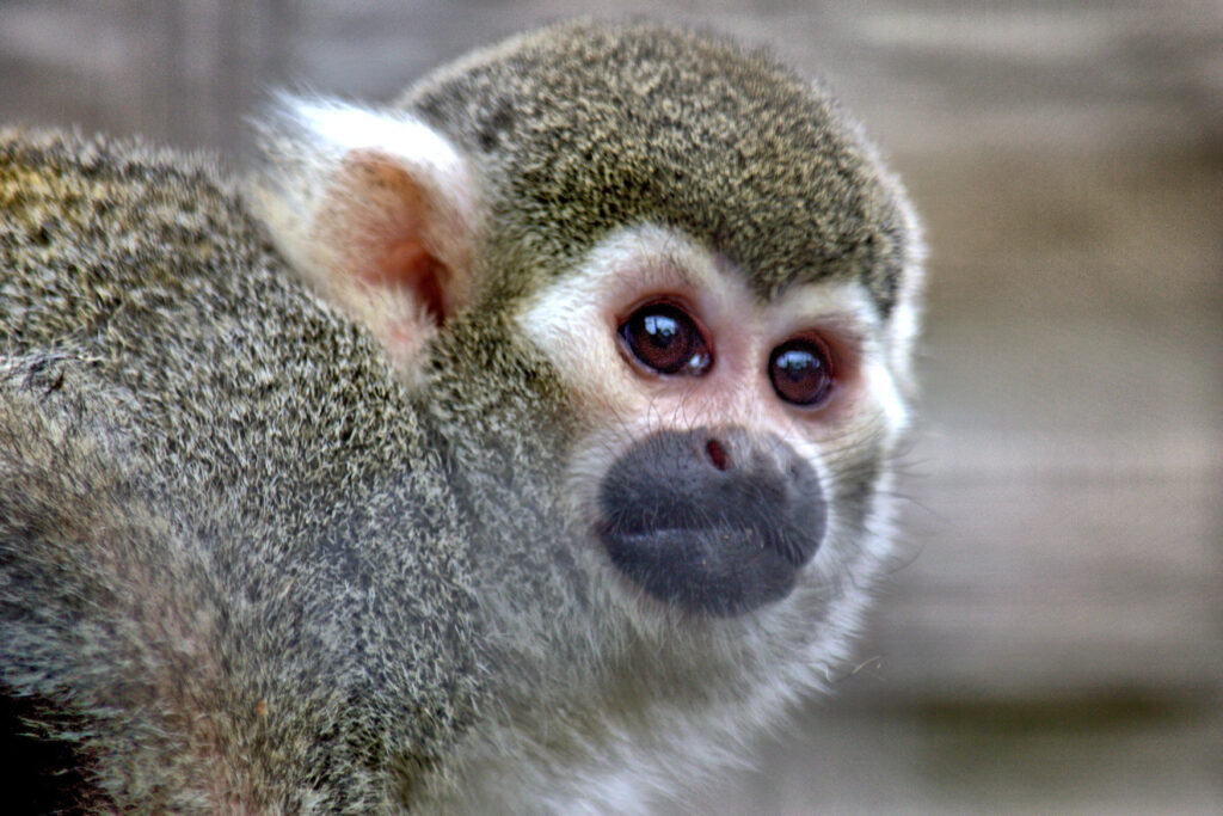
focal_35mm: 450
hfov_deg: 4.6
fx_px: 15289
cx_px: 612
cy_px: 408
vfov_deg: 3.1
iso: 250
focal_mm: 300
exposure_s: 1/125
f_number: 5.6
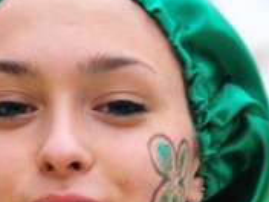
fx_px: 2285
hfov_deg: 6.7
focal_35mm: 294
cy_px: 203
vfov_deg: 5.0
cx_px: 86
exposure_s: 1/500
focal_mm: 56
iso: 500
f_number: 2.8
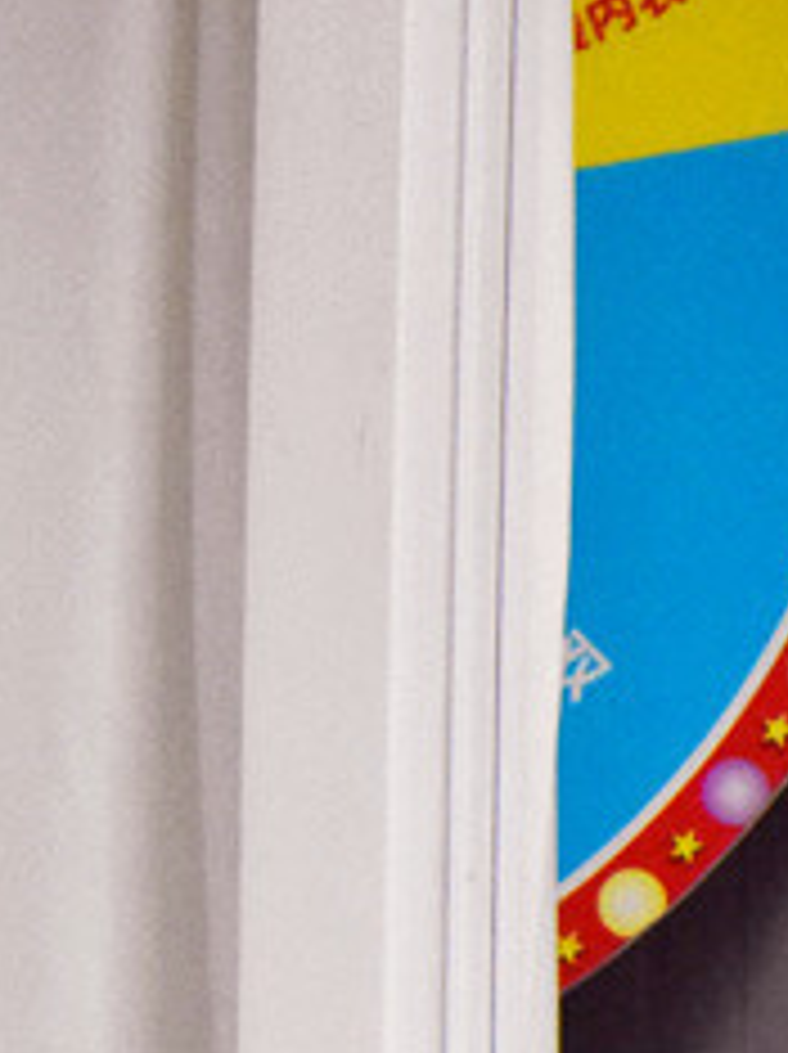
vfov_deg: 2.8
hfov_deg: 2.1
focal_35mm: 700
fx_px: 21292
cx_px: -1436
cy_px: 1062
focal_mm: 105
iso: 3600
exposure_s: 1/250
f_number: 5.6
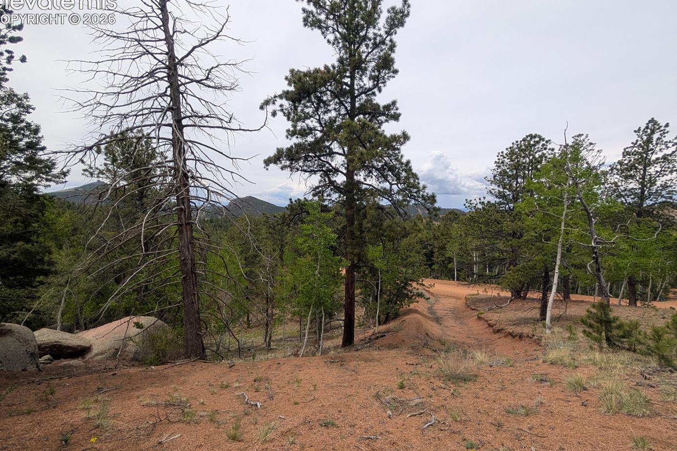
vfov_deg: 85.4
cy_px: 229
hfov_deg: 108.3
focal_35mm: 13
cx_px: 335
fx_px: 244
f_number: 1.7
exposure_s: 1/4184
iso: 57
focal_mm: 2.02
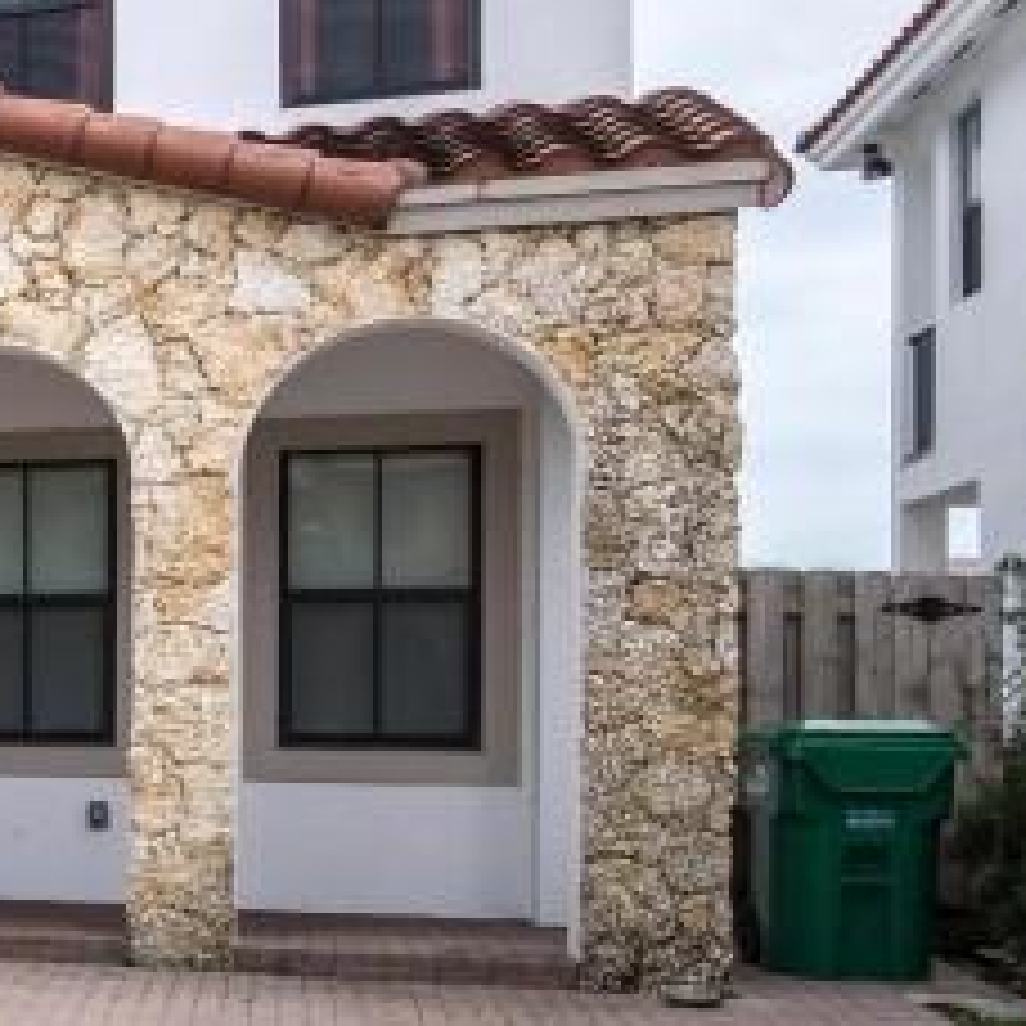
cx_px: -920
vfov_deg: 27.2
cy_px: 664
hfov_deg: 19.1
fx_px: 2109
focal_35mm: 63
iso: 200
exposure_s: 1/500
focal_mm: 11
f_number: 8
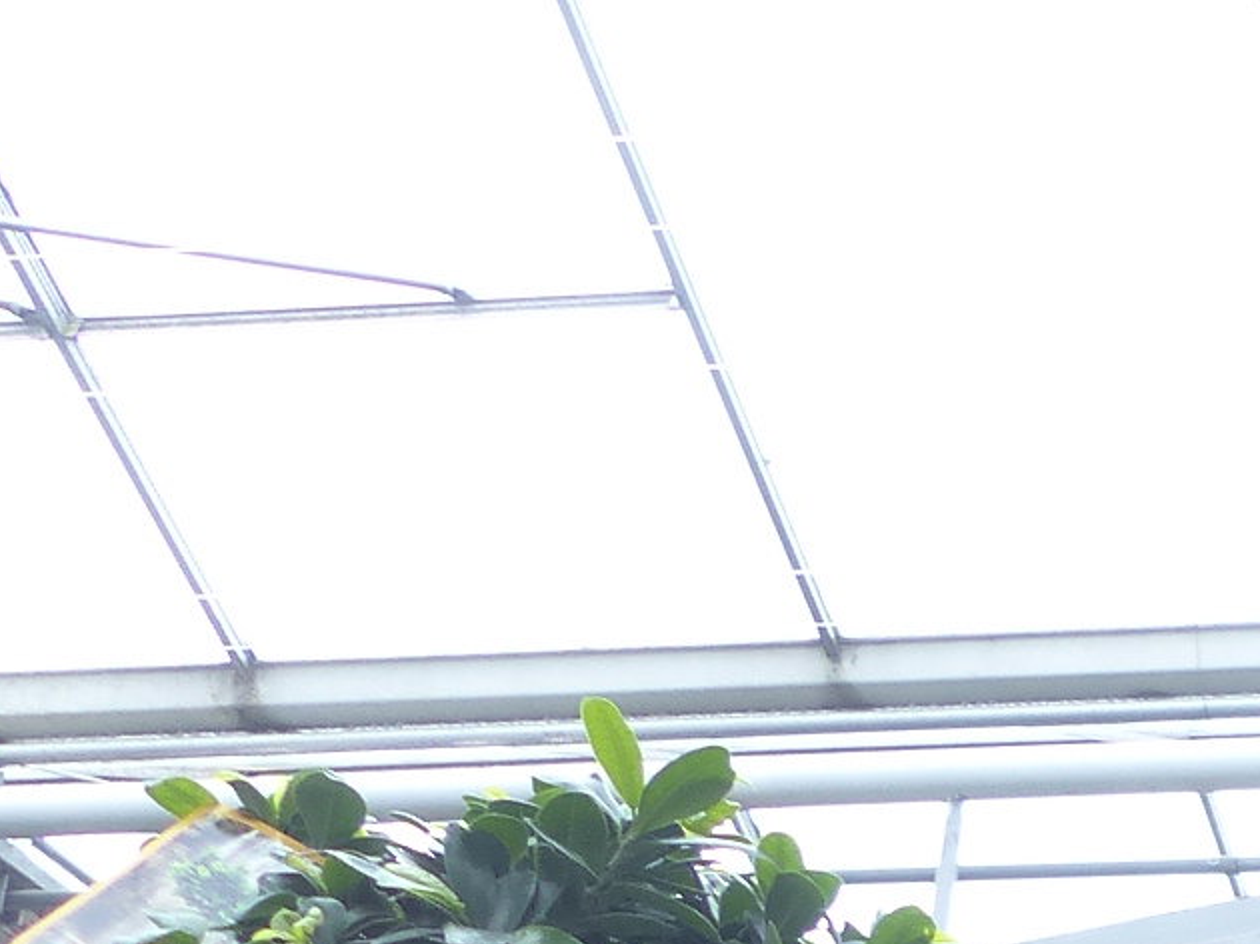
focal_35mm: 122
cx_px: 2126
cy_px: 1614
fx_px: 4439
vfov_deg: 11.4
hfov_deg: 14.6
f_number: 2.8
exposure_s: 1/125
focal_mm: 5.4
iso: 160
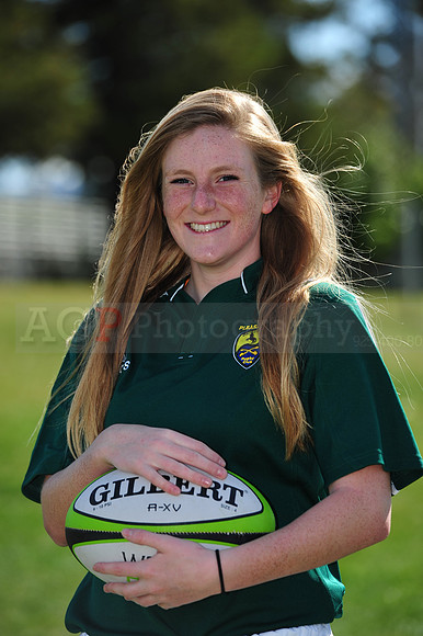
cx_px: 212
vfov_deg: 10.3
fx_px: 3529
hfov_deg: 6.9
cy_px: 318
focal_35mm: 200
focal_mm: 200
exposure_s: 1/1000
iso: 200
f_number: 4.5
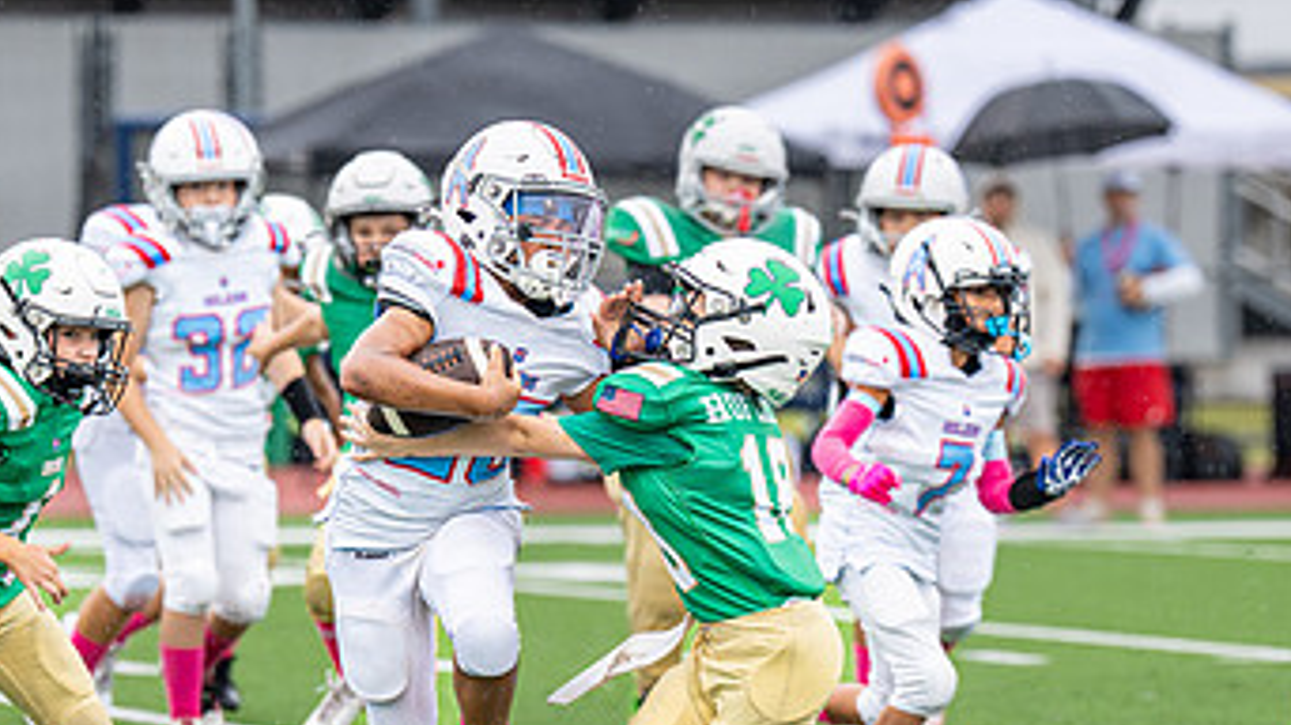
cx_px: 662
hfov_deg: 6.7
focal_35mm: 324
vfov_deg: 3.7
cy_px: 546
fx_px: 11086
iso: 400
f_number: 2.8
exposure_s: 1/1000
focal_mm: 139
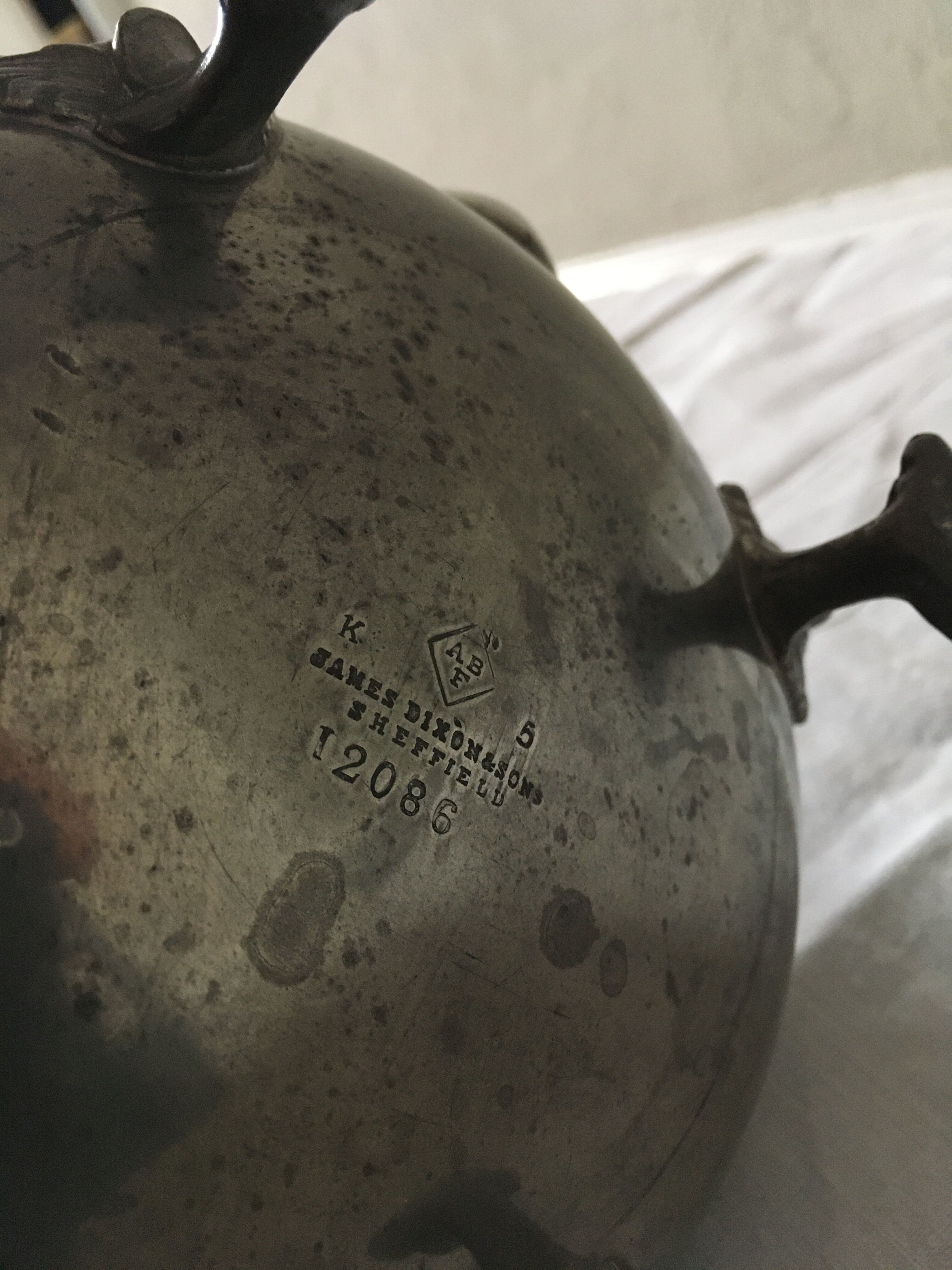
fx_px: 1063
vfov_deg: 61.7
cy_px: 635
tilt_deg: -21.0
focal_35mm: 29
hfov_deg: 48.2
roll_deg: +30.7
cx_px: 476
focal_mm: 4.15
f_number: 2.2
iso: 200
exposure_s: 1/25
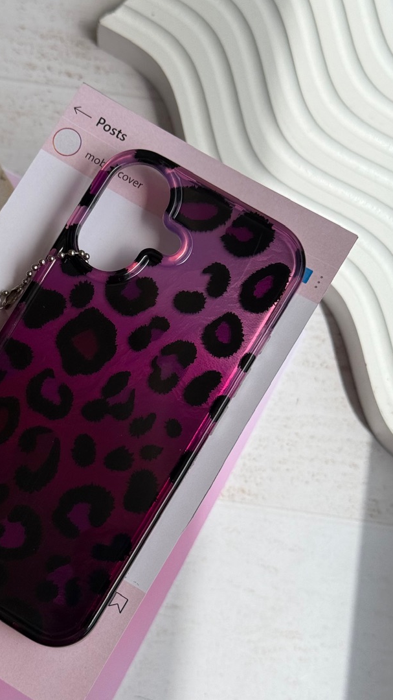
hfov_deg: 19.2
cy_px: 380
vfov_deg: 33.8
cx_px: 91
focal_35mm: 62
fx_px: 1149
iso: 64
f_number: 1.78
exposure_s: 1/4878
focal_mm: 6.76
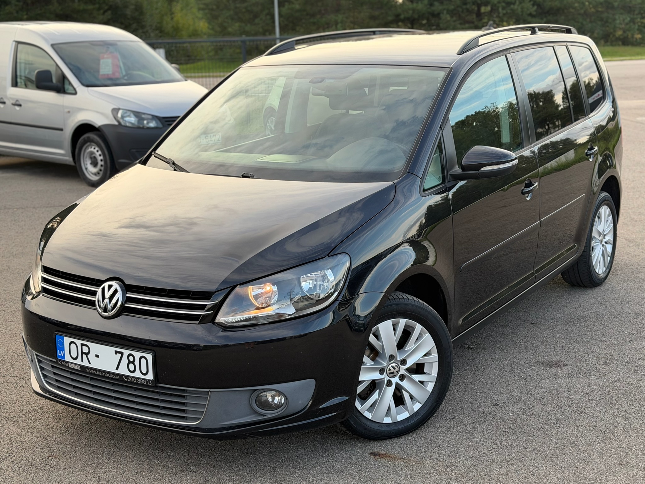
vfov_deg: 30.3
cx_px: 322
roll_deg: -0.6
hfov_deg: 39.7
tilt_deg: -12.6
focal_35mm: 48
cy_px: 242
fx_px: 894
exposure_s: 1/293
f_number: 1.78
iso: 80
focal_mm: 6.76
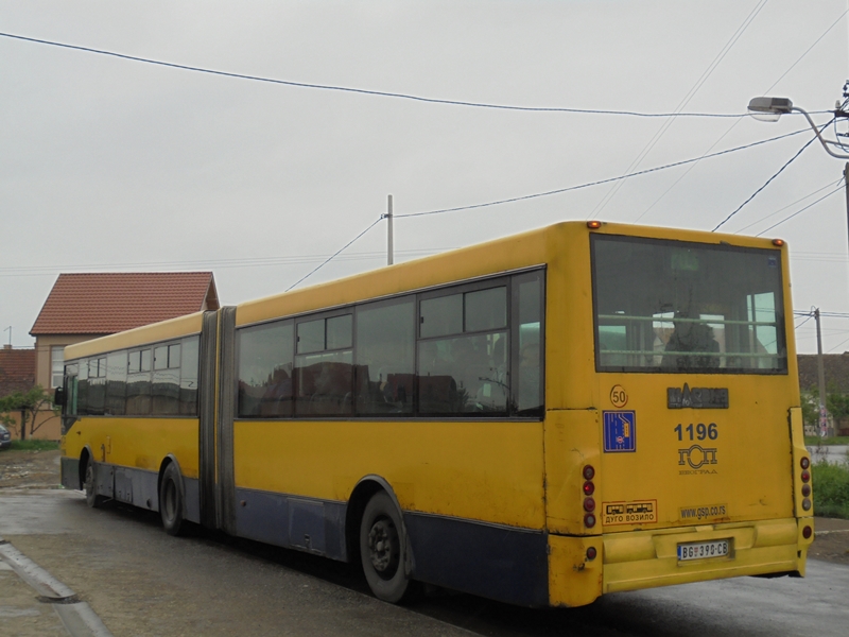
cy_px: 318
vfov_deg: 33.6
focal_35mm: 43
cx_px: 424
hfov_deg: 43.9
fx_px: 1055
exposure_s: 1/125
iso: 100
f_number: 4.5
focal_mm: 7.8
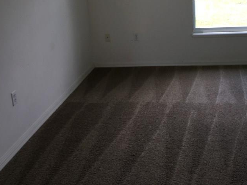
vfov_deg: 30.1
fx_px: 335
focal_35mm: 47
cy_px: 37
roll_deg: +3.4
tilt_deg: -10.9
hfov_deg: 40.0
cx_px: 160
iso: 32
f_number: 2.2
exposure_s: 1/120
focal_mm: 4.15
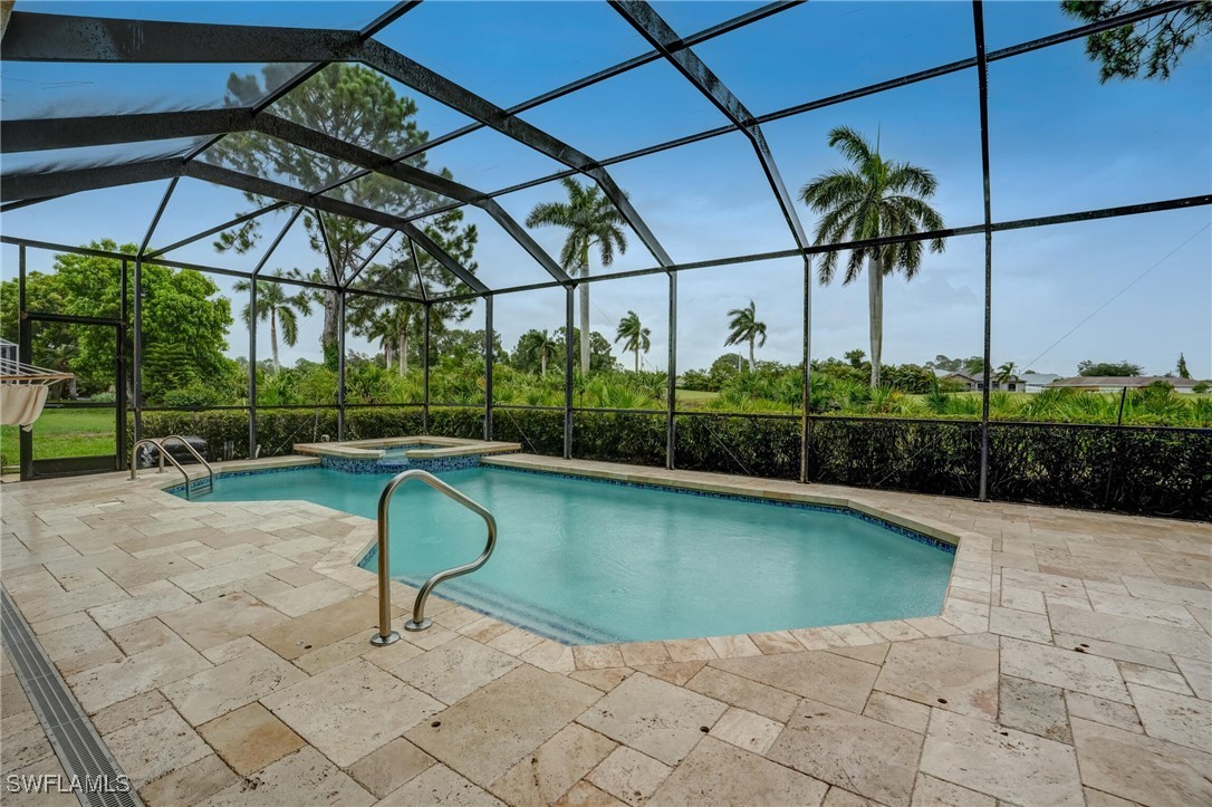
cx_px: 606
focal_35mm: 16
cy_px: 404
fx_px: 538
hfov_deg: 96.8
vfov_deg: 73.7
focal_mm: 16
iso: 400
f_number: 8
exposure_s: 1/320
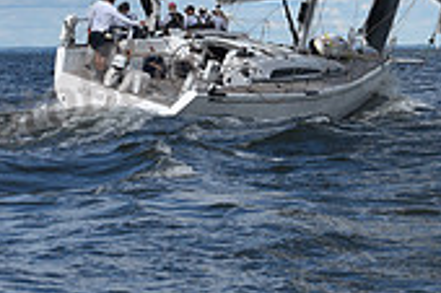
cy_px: -340
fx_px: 2925
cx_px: 414
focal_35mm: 239
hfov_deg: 8.6
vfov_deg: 5.6
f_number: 10
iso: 250
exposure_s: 1/1000
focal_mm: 70
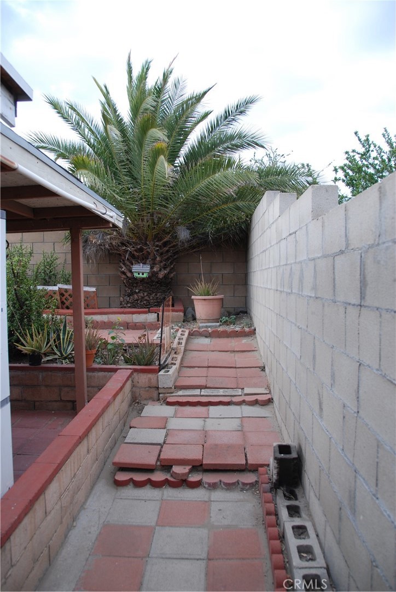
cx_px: 198
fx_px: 445
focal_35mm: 27
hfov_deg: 48.0
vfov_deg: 67.3
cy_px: 296
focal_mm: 18
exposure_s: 1/250
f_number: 3.5
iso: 200
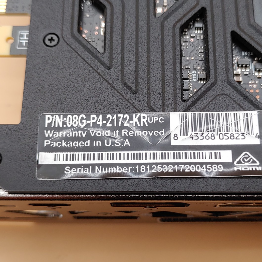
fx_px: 420
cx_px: 150
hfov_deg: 34.6
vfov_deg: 34.7
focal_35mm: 49
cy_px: 129
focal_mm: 4.36
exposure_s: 1/80
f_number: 1.8
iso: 50
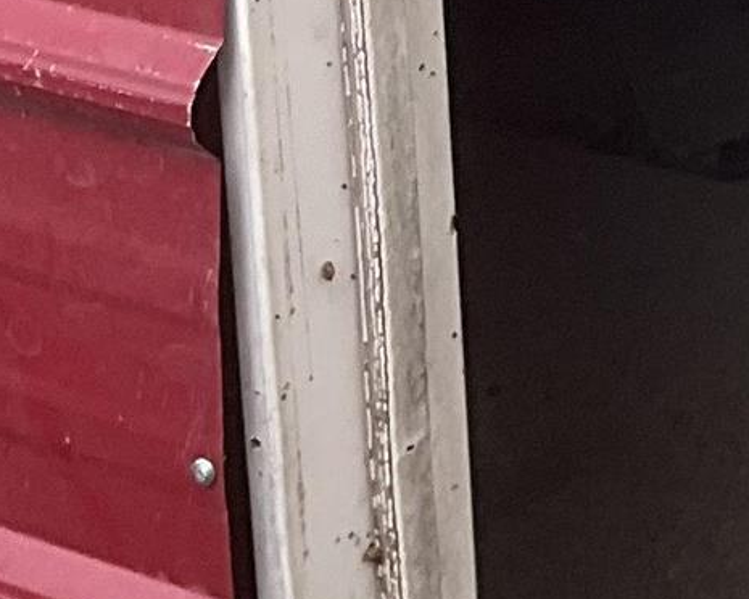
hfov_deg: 9.8
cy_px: -1105
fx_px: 4145
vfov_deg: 7.4
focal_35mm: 187
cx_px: 1384
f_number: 1.8
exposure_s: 1/146
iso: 20
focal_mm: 3
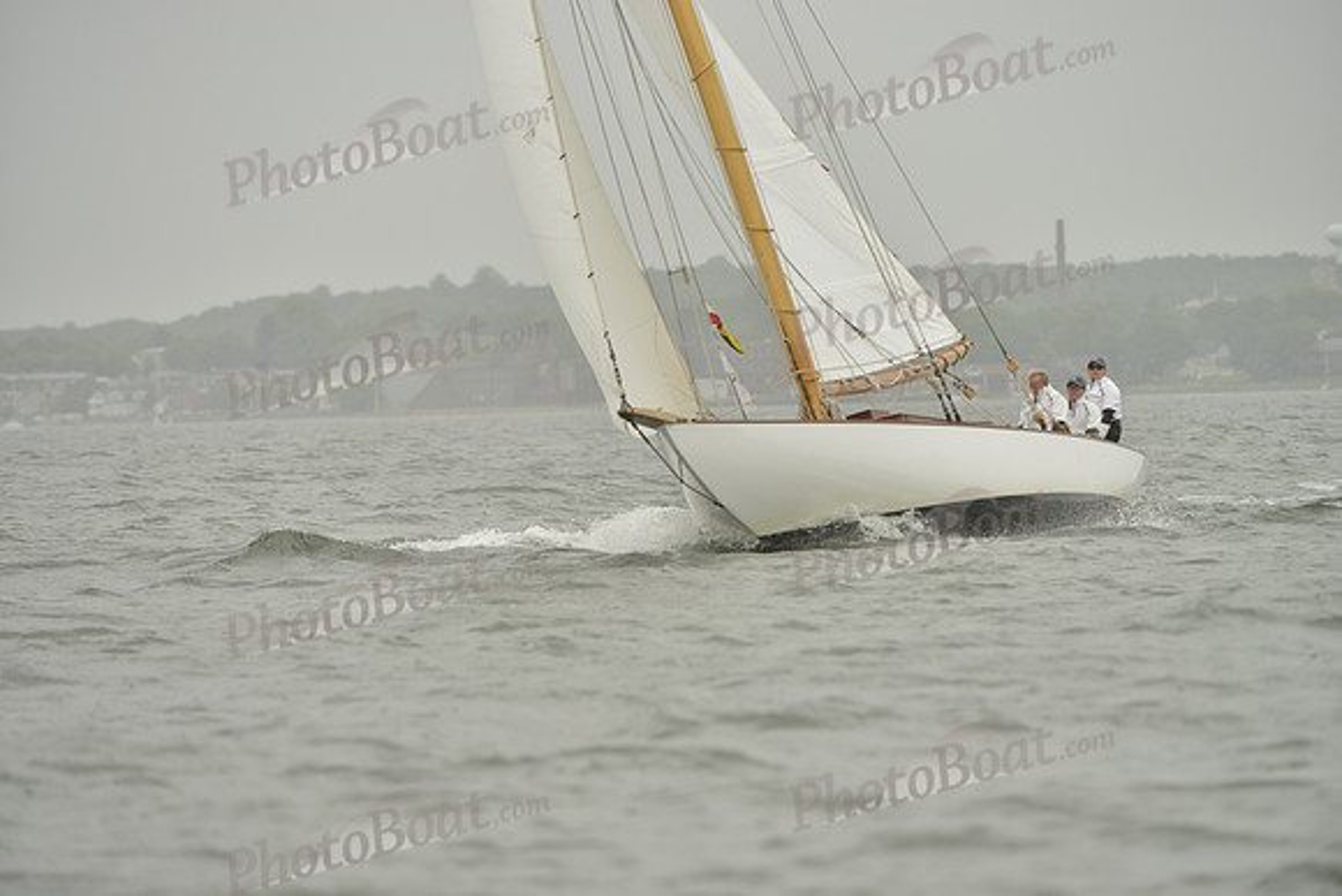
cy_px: 448
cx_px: 671
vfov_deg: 4.7
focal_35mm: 290
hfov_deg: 7.1
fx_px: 10813
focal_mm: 290
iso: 400
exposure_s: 1/640
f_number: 4.5
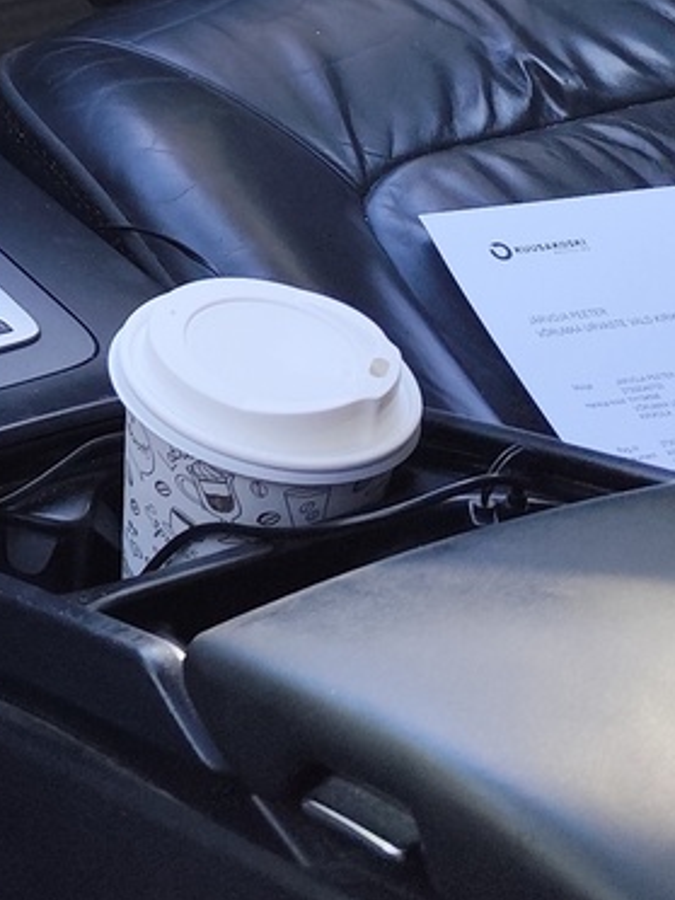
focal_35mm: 99
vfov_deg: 18.5
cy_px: -252
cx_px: -752
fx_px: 2574
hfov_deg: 12.7
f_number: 1.65
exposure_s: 1/100
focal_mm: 6.19
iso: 100
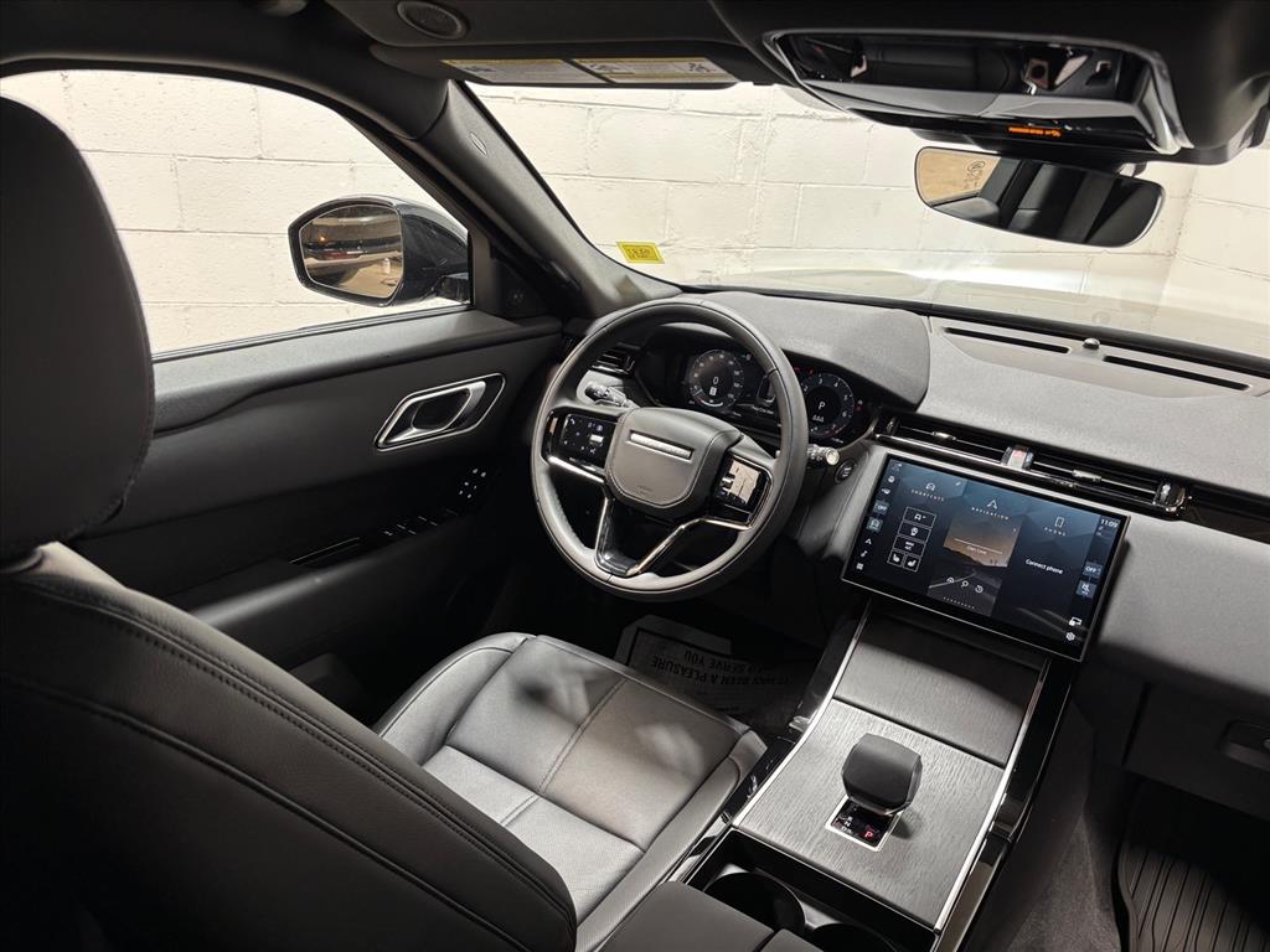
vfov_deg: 53.1
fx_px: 954
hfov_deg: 67.3
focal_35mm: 26
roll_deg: -4.0
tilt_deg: -23.5
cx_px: 635
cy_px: 476
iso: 125
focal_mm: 5.96
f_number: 1.6
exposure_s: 1/83
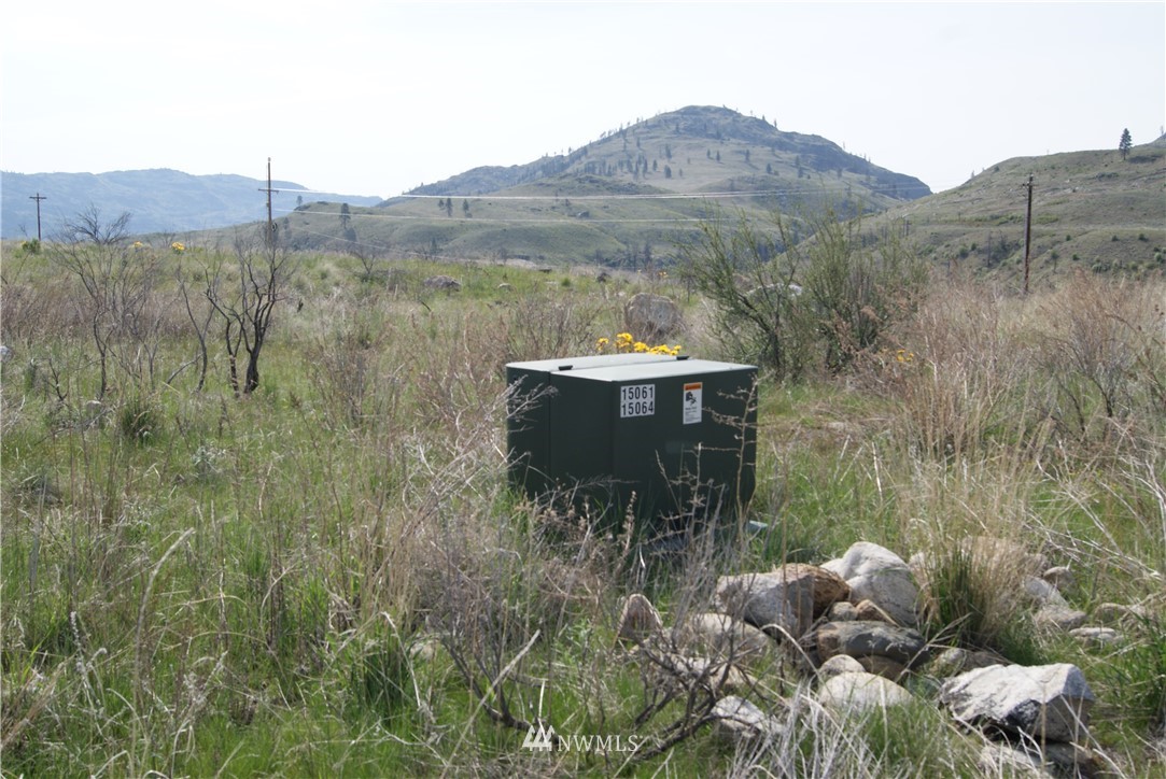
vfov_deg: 34.3
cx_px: 583
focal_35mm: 39
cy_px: 390
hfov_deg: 49.5
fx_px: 1264
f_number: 11
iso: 100
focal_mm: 26
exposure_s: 1/125
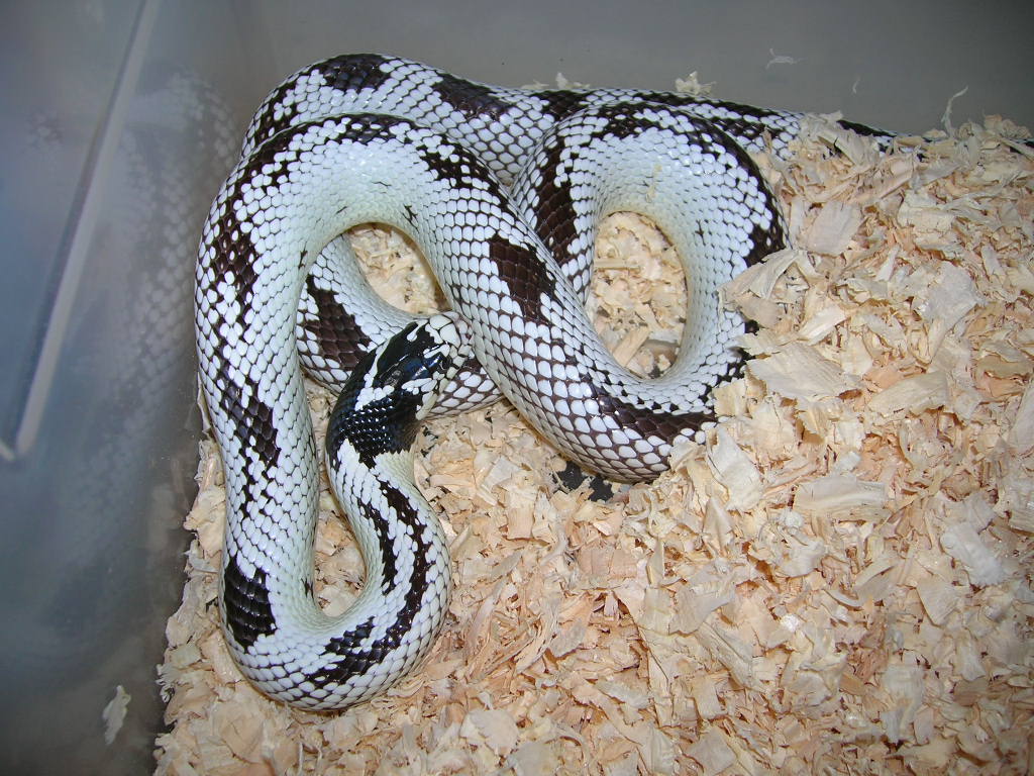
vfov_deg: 41.8
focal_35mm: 34
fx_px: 1016
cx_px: 517
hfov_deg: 54.0
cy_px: 388
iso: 50
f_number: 2.9
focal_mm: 5.7
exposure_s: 1/60.1
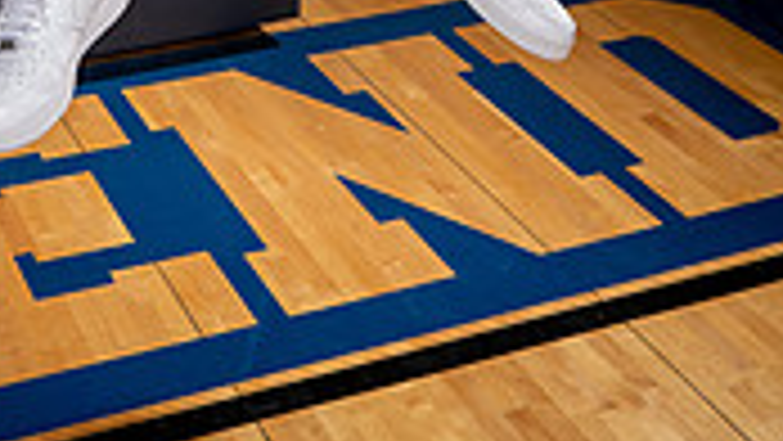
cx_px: 135
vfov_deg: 12.9
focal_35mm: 76
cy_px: -549
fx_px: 1578
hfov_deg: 27.2
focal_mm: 28
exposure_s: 1/250
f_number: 8
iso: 640
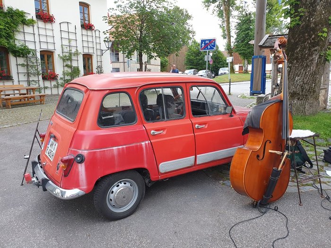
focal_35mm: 26
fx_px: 249
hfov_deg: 67.3
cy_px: 124
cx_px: 166
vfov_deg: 53.1
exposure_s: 1/50
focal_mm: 4.3
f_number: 2.4
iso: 50
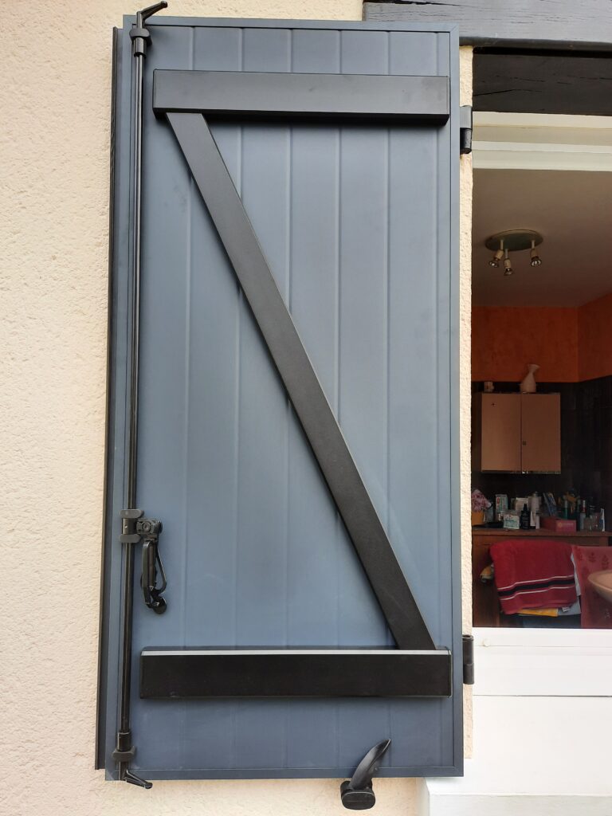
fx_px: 589
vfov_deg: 69.4
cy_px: 408
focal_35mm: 25
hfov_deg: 54.9
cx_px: 306
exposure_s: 1/1445
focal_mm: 4.6
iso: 32
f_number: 2
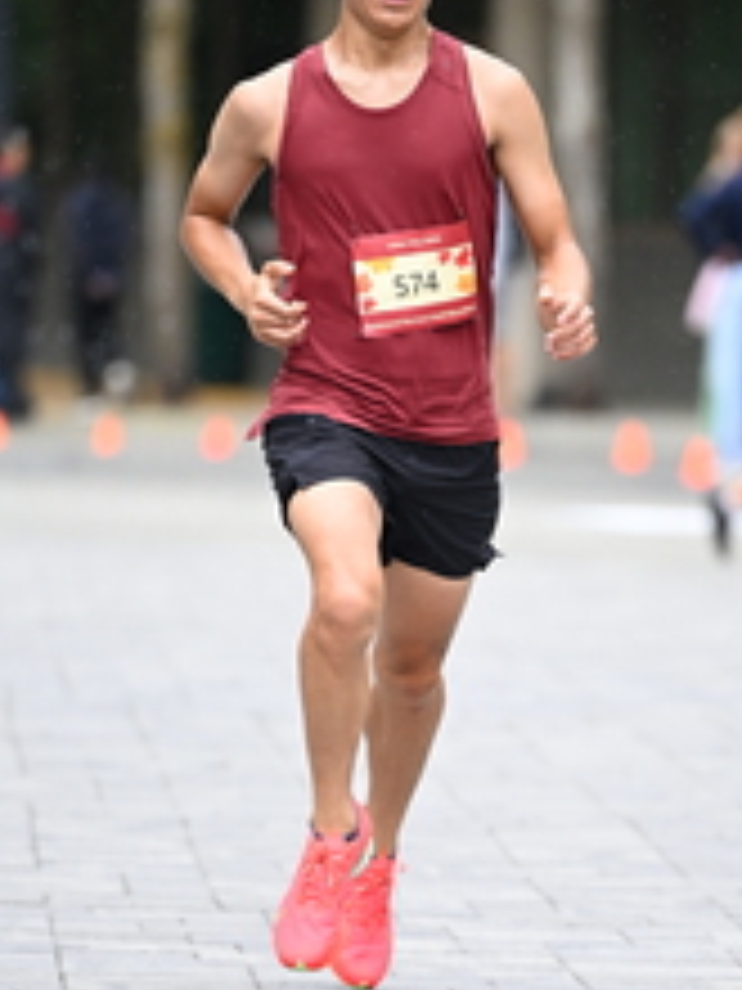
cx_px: 465
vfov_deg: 4.1
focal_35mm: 481
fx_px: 13747
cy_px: 648
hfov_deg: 3.1
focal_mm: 200
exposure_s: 1/1600
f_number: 2.8
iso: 1250
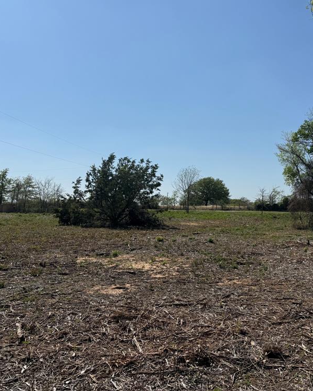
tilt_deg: +2.9
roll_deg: -1.1
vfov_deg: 55.7
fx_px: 371
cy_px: 191
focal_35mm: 32
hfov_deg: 45.0
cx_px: 214
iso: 80
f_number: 1.78
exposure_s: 1/9091
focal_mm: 6.76
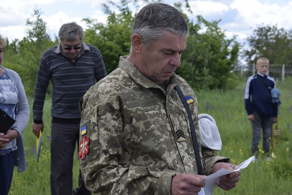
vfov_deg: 16.6
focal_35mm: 82
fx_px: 670
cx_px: 146
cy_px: 98
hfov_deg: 24.6
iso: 200
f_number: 8
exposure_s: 1/250
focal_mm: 55
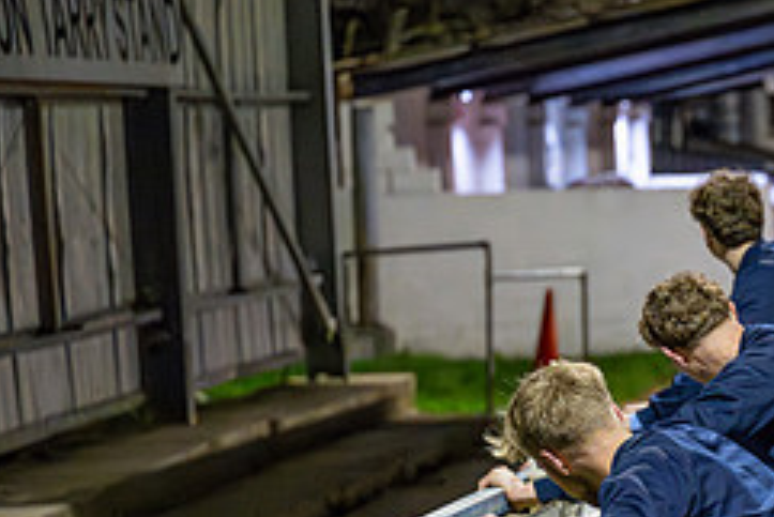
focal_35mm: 171
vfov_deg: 8.0
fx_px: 3679
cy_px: 531
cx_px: 912
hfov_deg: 11.8
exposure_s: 1/500
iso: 8000
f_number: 2.8
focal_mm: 71
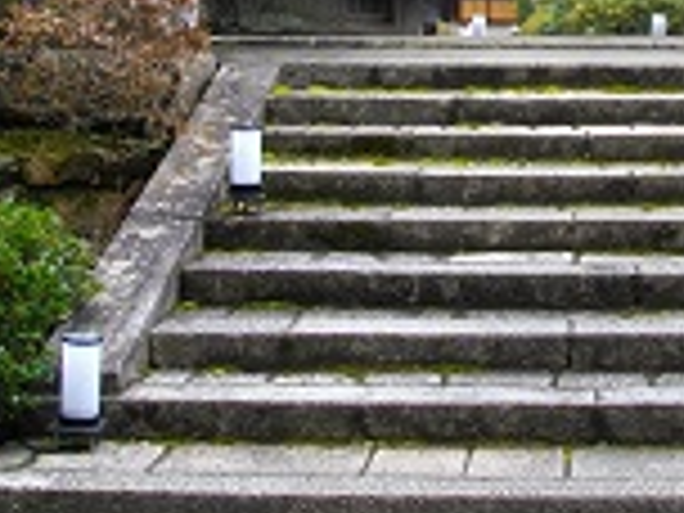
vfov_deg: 17.5
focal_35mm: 82
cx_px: 583
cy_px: -32
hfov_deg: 23.4
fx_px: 1620
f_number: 2.9
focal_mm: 5.7
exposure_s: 1/125
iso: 121
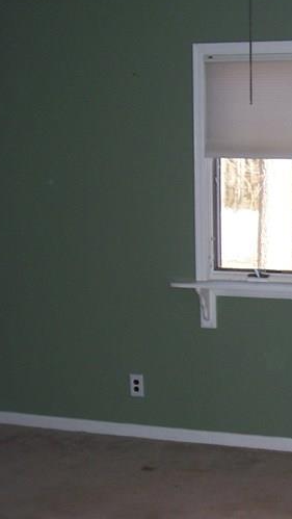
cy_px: 336
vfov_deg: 27.7
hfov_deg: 15.2
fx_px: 1045
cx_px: 382
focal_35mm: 76
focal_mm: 5.6
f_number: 2.7
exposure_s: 1/60
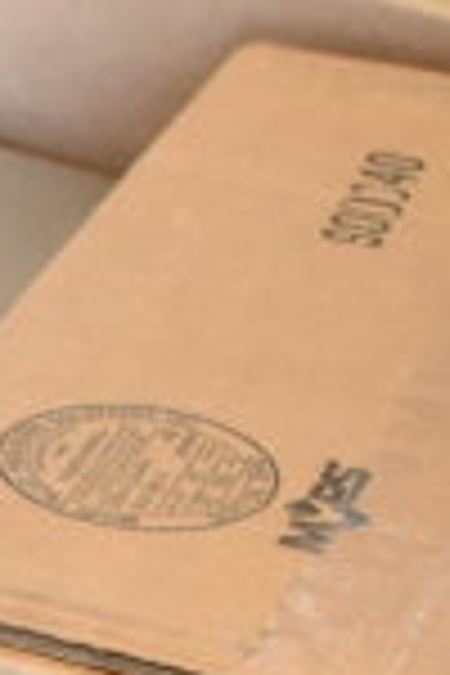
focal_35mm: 219
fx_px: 4106
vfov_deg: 9.0
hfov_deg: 5.9
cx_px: -868
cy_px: 1231
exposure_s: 1/40
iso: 1000
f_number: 3.8
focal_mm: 24
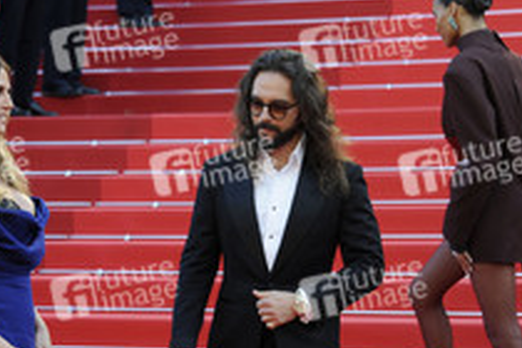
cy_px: 353
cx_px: 147
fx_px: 2639
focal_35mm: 182
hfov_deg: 11.3
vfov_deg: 7.5
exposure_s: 1/250
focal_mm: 85
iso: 640
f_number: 5
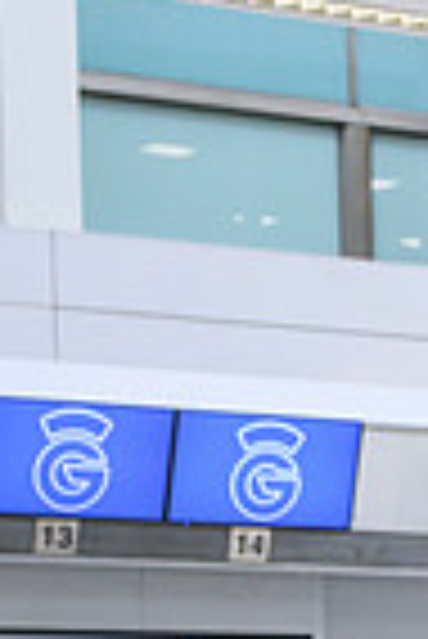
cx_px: 1259
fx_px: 3380
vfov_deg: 10.4
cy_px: 999
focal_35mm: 190
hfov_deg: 6.6
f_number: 3.5
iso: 3200
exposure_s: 1/400
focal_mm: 40
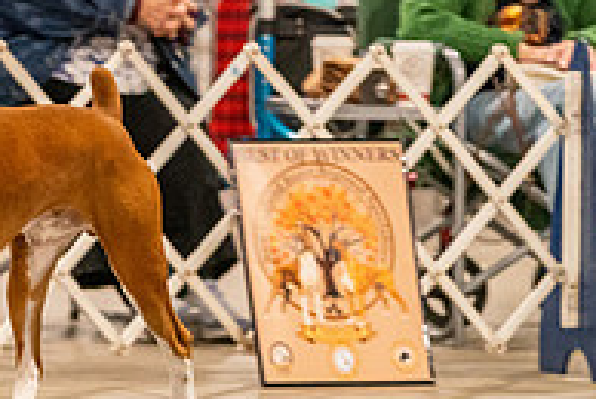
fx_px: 6931
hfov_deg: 4.9
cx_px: -218
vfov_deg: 3.3
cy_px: -32
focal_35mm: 418
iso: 6400
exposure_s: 1/250
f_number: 3.5
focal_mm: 140
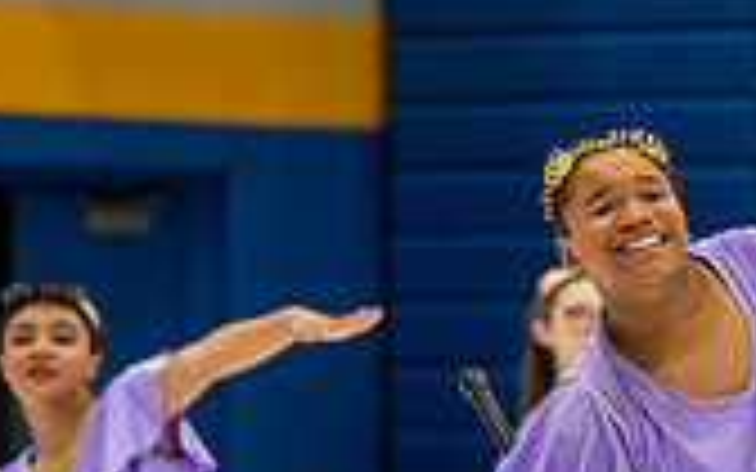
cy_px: 611
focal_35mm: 423
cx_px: 644
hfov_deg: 5.0
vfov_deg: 3.1
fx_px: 8715
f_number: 4
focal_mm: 155
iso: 2200
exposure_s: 1/500
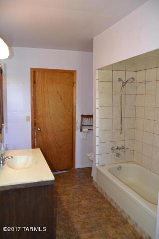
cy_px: 120
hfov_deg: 47.9
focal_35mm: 27
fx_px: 179
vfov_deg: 67.4
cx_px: 80
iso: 1000
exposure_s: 1/60
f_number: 3.5
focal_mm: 18
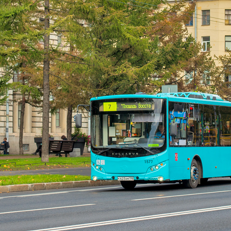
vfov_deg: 17.0
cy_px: 78
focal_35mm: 102
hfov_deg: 17.0
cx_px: 162
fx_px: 770
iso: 160
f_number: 5.6
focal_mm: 50
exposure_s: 1/400
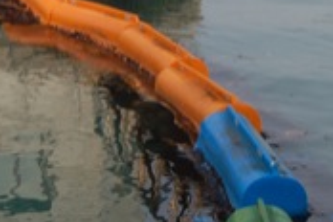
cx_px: 140
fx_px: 1173
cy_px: 33
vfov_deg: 10.8
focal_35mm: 127
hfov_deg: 16.1
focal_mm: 23
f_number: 8
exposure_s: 1/250
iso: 200
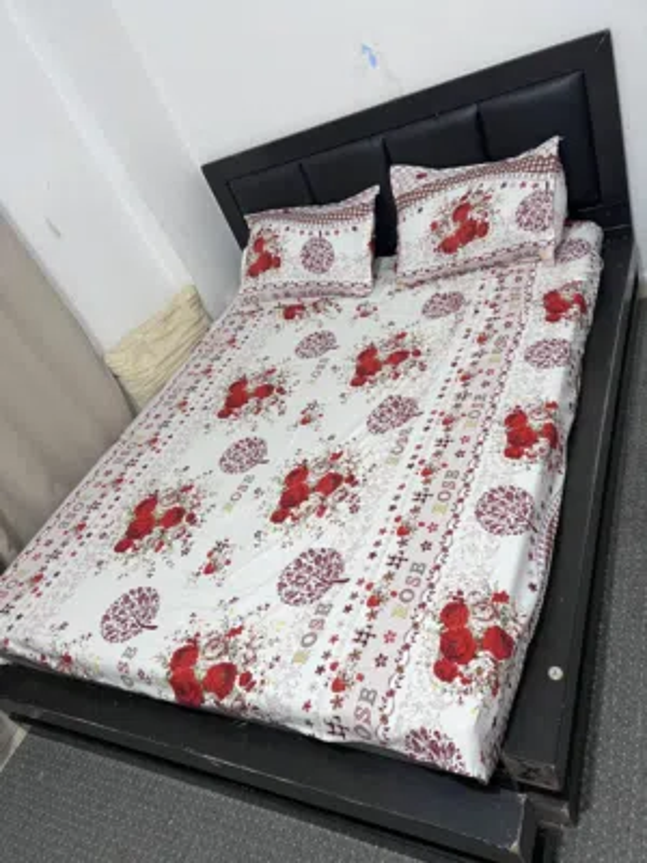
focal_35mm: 26
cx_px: 324
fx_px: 648
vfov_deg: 67.3
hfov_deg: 53.1
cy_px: 432
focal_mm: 5.7
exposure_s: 1/50
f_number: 1.5
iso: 160
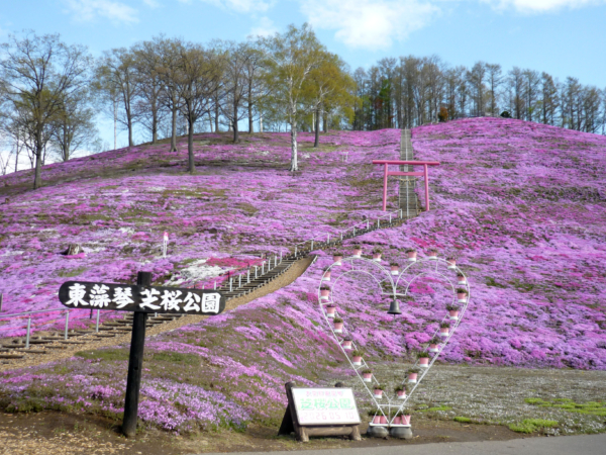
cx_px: 303
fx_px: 718
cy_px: 228
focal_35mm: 41
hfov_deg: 45.8
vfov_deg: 35.1
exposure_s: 1/400
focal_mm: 6.8
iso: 100
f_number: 3
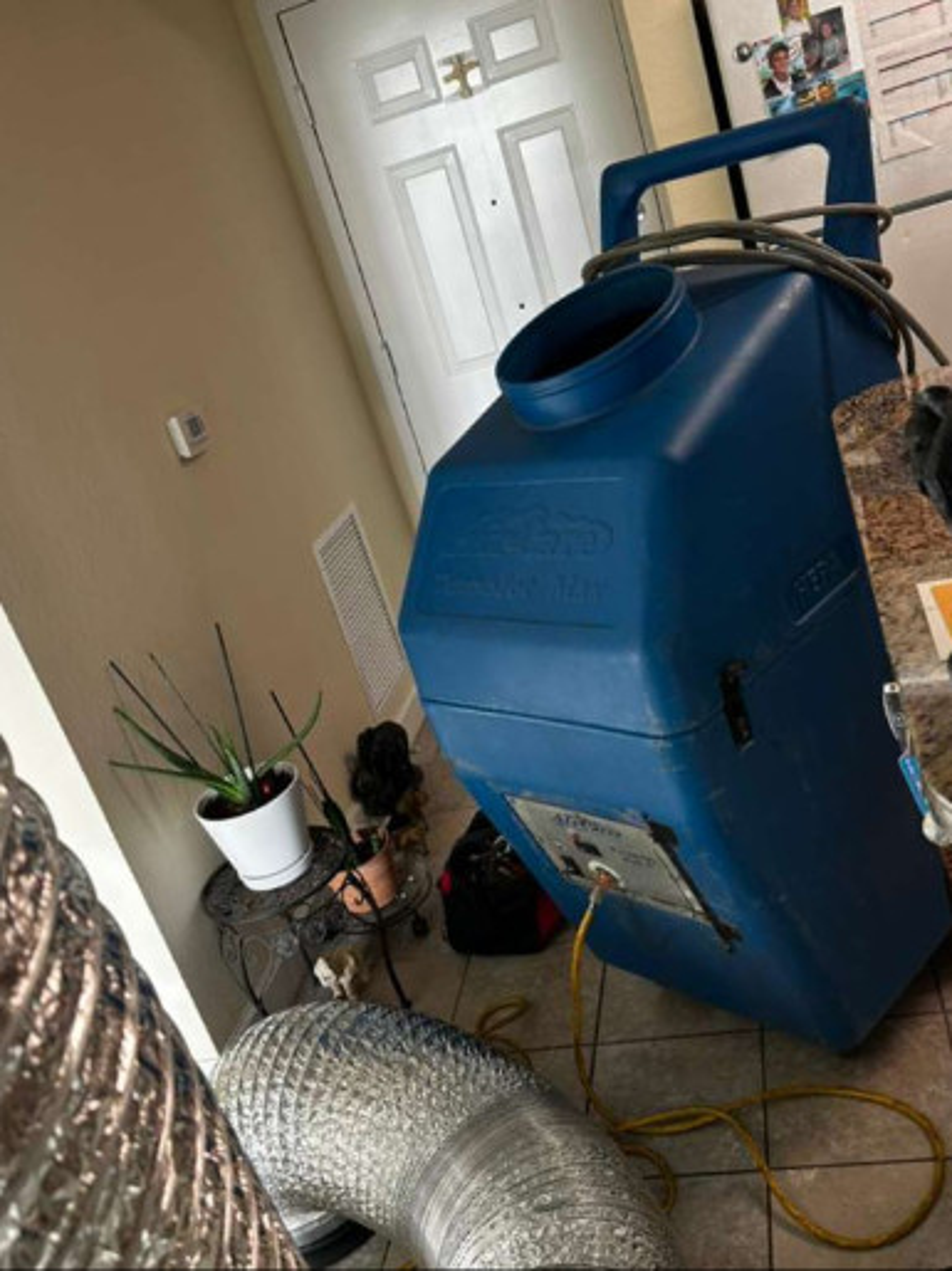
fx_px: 1064
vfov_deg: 61.7
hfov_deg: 48.2
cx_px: 476
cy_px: 636
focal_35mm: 29
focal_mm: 4
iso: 20
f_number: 1.8
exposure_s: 1/695
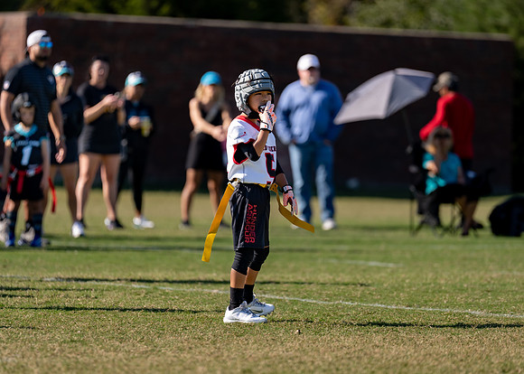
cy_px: 183
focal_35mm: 263
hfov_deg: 7.7
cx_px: 271
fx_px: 3918
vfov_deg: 5.5
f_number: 2.8
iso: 100
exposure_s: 1/1600
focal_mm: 200
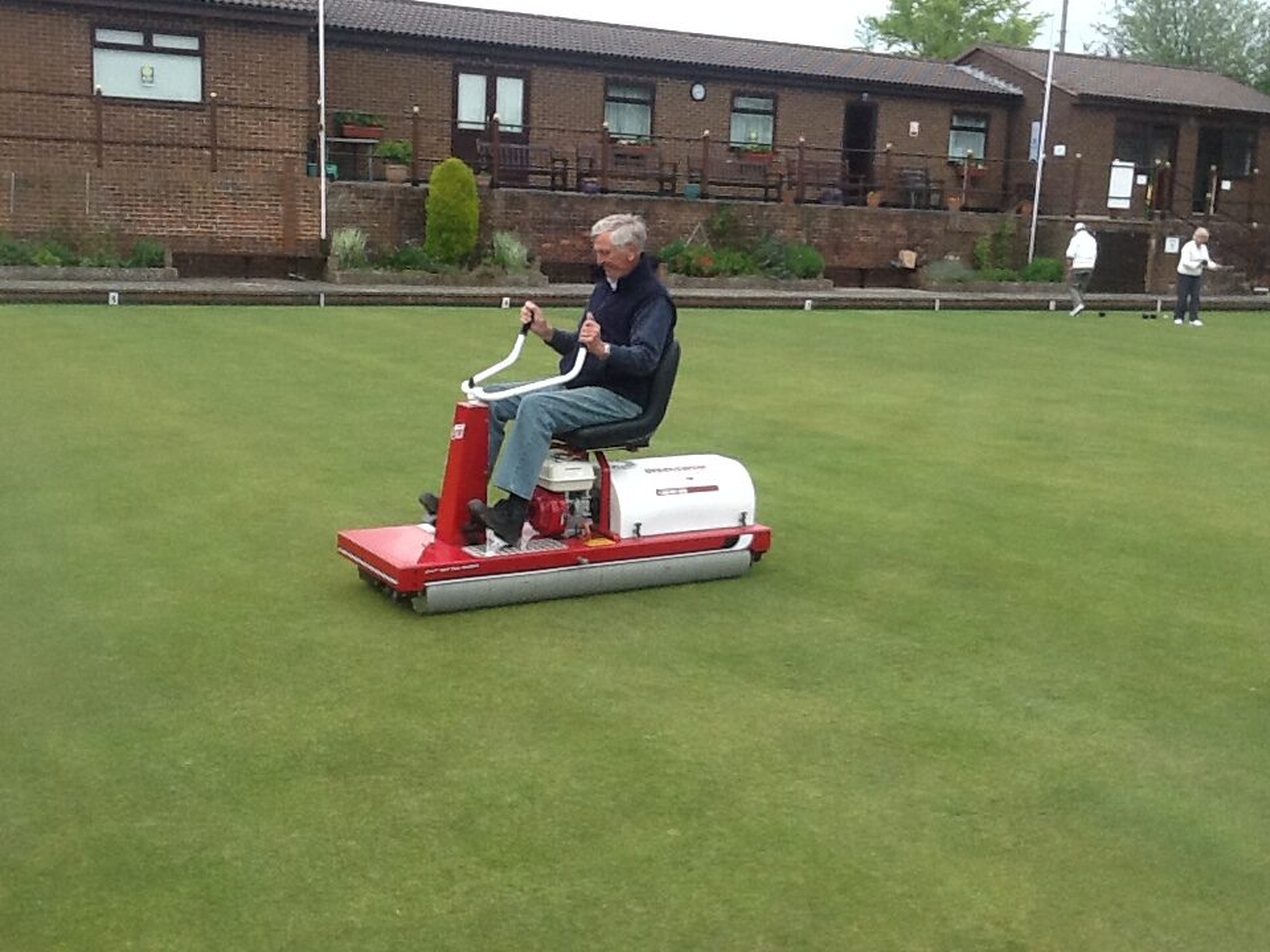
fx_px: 1614
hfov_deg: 42.9
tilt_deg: -8.7
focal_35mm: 44
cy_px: 476
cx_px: 635
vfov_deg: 32.9
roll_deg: -3.3
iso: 40
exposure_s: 1/411
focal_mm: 2.03
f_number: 2.4
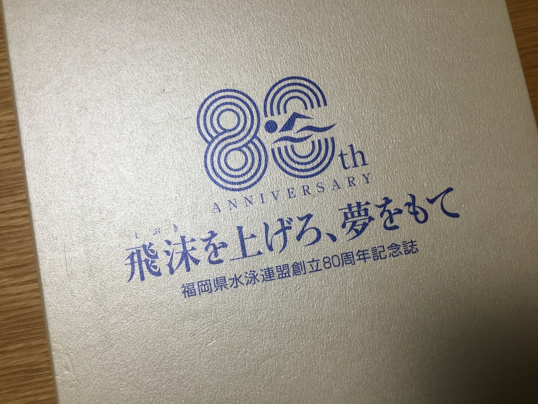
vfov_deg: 45.4
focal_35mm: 31
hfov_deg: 58.4
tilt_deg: -84.8
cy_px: 202
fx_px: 482
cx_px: 269
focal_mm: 3.3
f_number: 2.4
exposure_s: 1/60
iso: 25
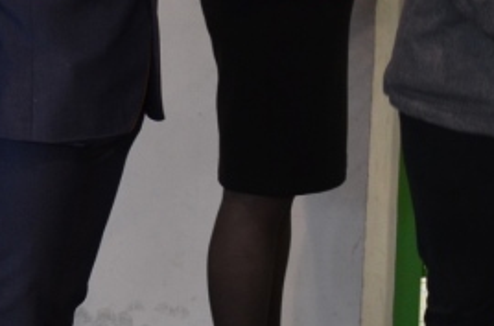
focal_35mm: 195
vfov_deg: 7.0
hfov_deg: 10.4
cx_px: 632
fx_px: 2668
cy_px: -13
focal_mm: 34
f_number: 4.2
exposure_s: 1/40
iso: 800
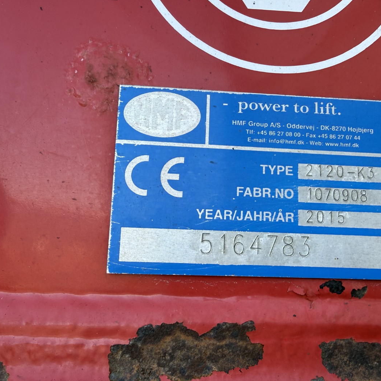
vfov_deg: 55.6
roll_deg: -0.8
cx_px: 241
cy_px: 189
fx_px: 361
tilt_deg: +6.8
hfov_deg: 54.9
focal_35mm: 29
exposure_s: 1/99
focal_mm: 2.22
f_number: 2.2
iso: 40
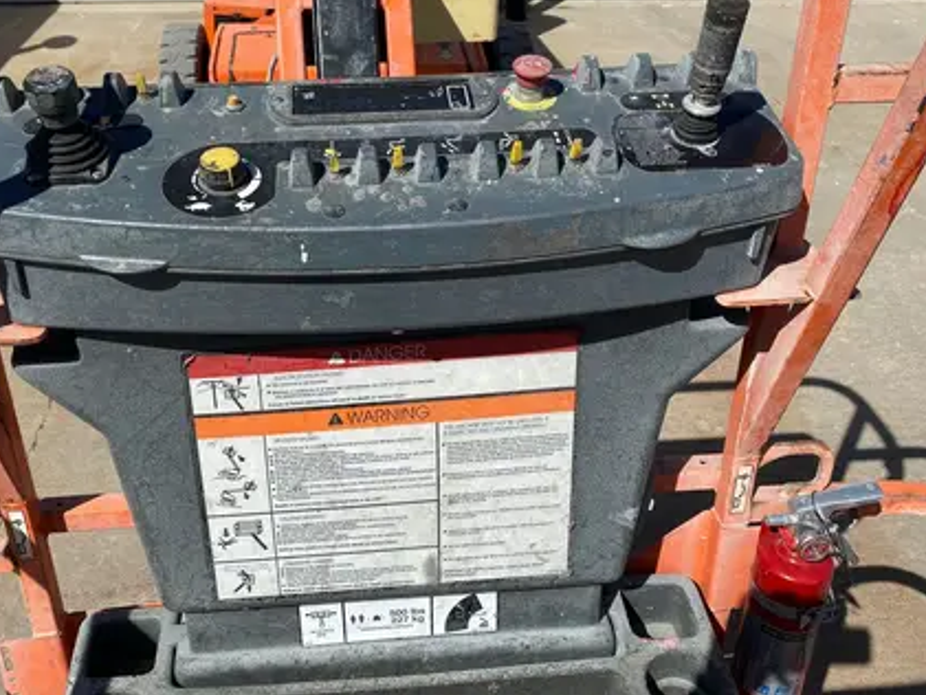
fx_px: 910
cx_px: 398
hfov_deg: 53.8
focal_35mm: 34
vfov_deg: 41.4
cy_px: 243
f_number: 1.8
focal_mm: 4.25
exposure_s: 1/4608
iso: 32
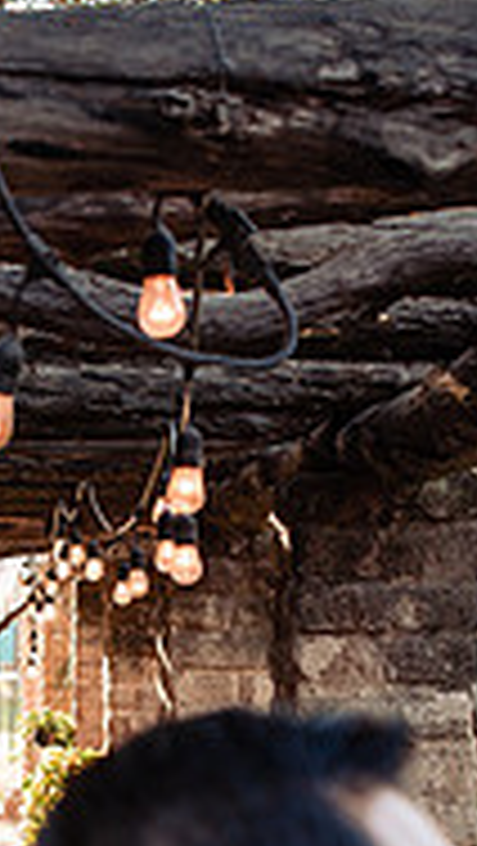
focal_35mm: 113
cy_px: 790
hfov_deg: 10.7
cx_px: 58
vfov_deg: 18.6
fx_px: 2536
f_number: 4
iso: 250
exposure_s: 1/200
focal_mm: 35
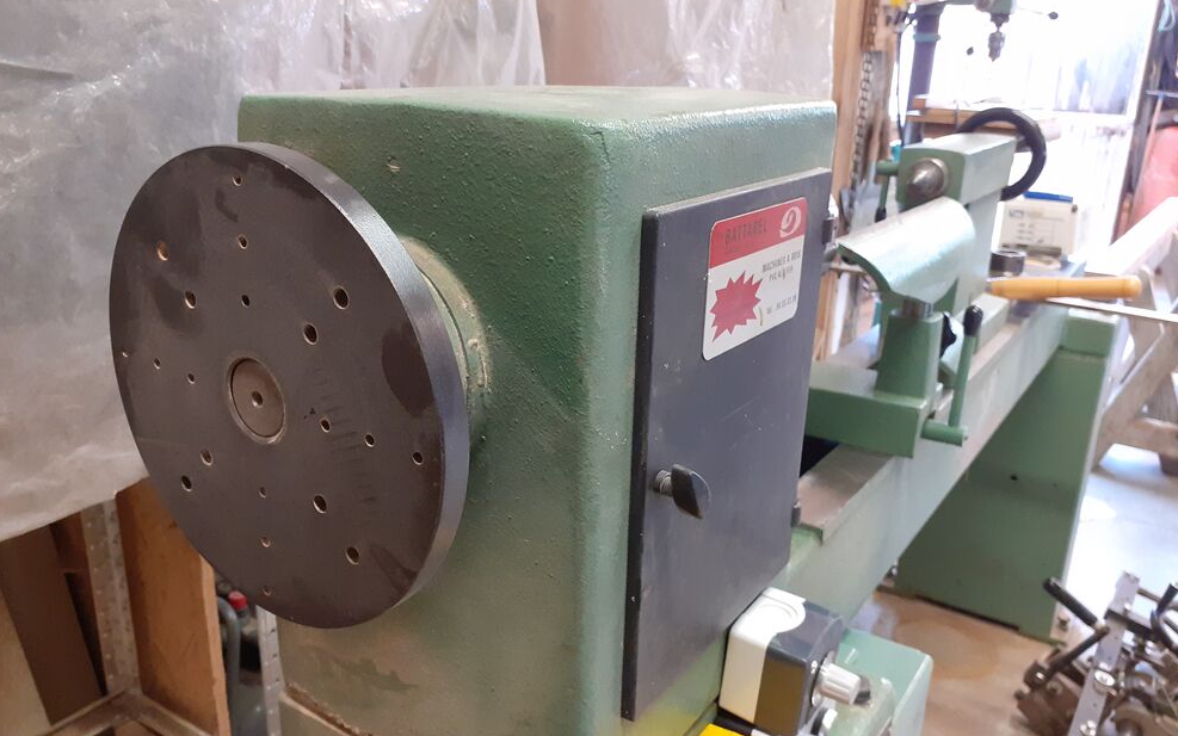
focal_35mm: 29
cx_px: 586
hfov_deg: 64.6
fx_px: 931
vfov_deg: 43.1
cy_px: 384
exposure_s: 1/50
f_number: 1.9
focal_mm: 3.6
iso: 250
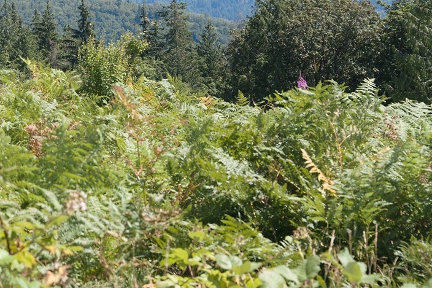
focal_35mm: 107
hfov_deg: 18.5
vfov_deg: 12.7
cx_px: -24
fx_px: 1280
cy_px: 10
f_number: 5.6
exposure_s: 1/400
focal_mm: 44.3
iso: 100
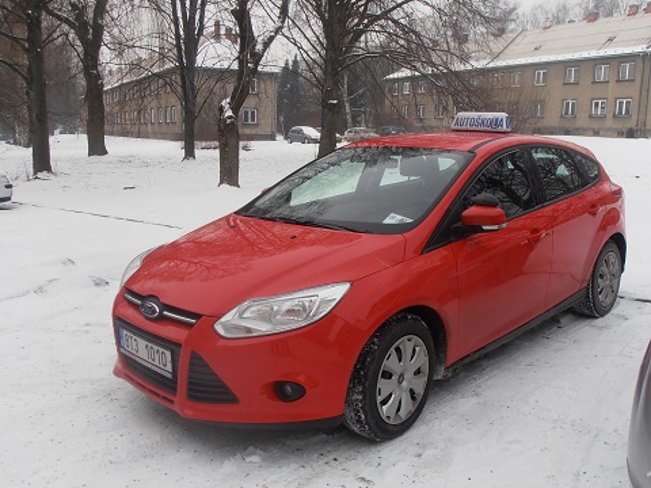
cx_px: 326
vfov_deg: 38.7
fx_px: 696
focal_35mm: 37
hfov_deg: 50.1
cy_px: 244
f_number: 9.9
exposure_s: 1/80
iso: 80
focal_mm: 6.61
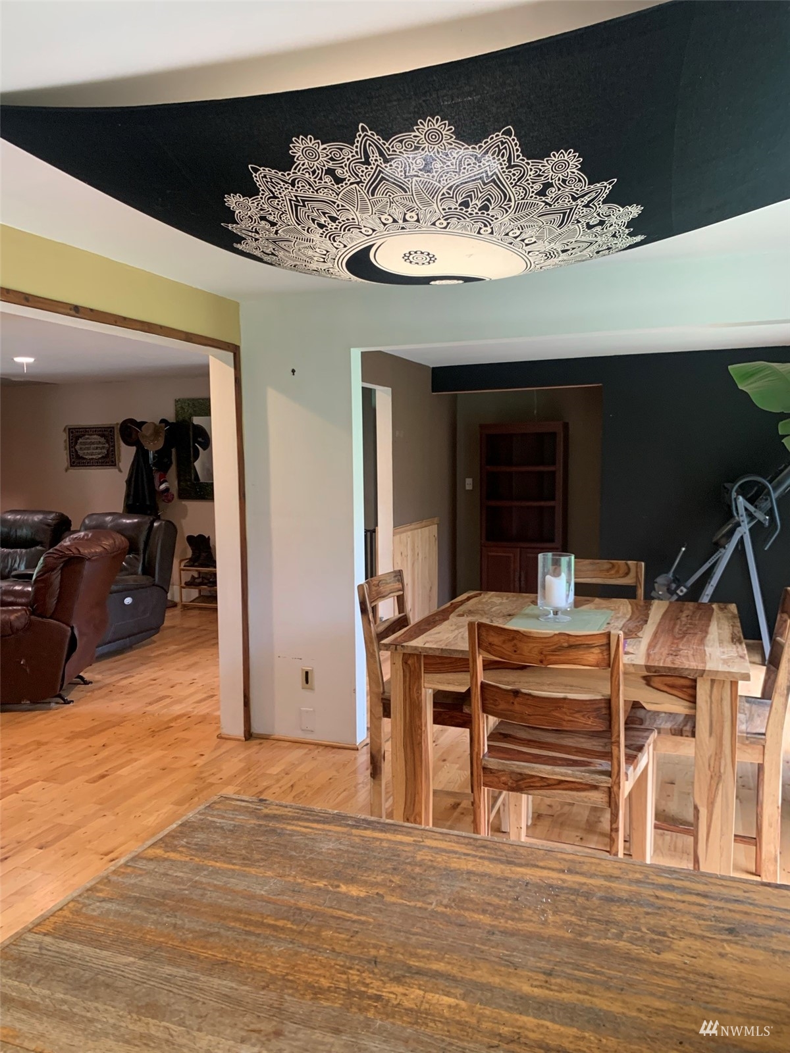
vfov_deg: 67.3
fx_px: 791
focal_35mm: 26
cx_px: 395
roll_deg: +0.2
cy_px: 526
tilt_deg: -3.9
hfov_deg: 53.1
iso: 160
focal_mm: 4.25
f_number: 1.8
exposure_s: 1/60
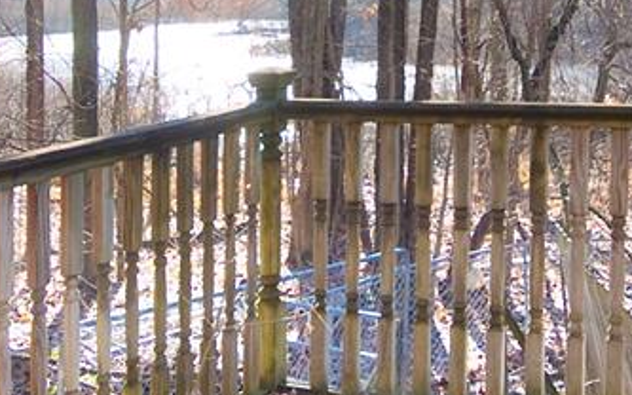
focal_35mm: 47
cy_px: 120
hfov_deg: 37.7
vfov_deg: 27.2
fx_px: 809
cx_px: 643
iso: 200
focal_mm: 10
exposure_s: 1/125
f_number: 4.5
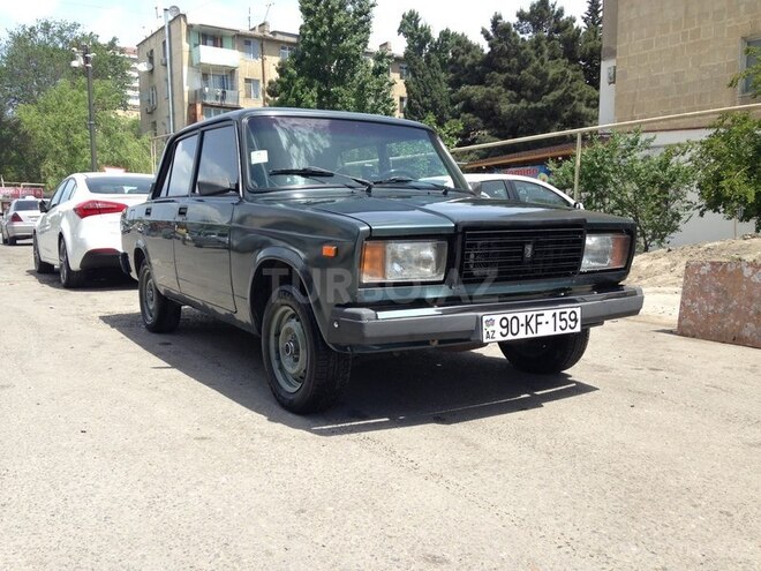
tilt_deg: -4.4
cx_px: 380
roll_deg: -1.7
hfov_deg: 55.4
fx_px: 725
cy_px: 286
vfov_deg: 42.9
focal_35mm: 33
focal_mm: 4.12
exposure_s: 1/874
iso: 50
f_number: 2.4
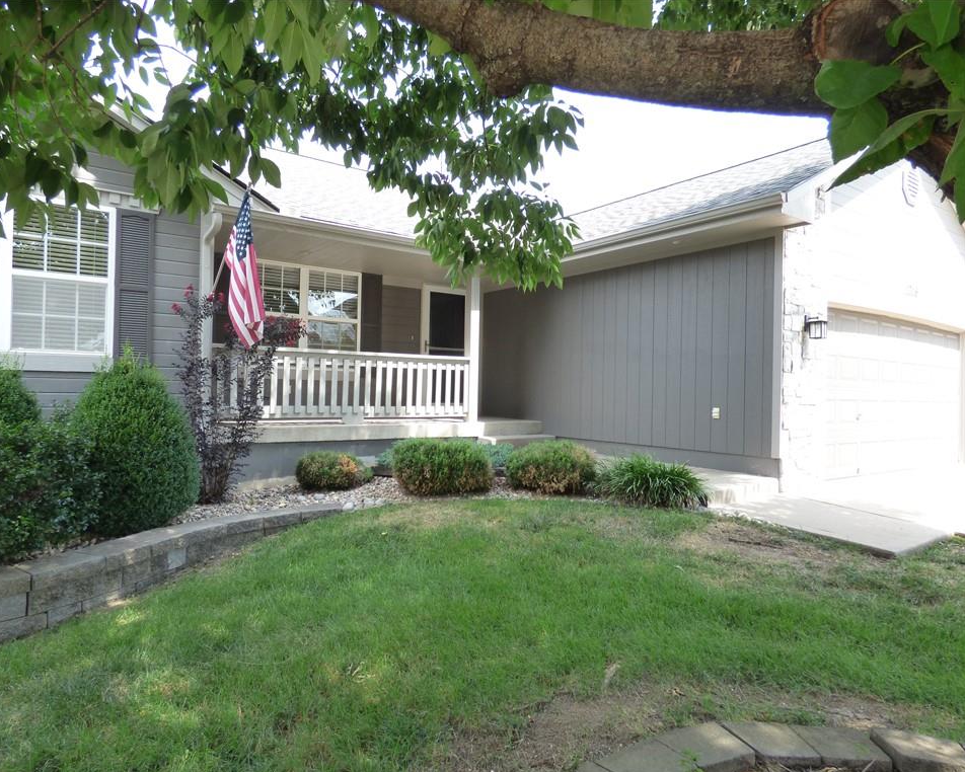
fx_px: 600
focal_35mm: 21
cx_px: 448
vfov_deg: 65.5
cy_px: 387
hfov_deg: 77.5
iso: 160
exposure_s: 1/200
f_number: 2.8
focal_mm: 3.58
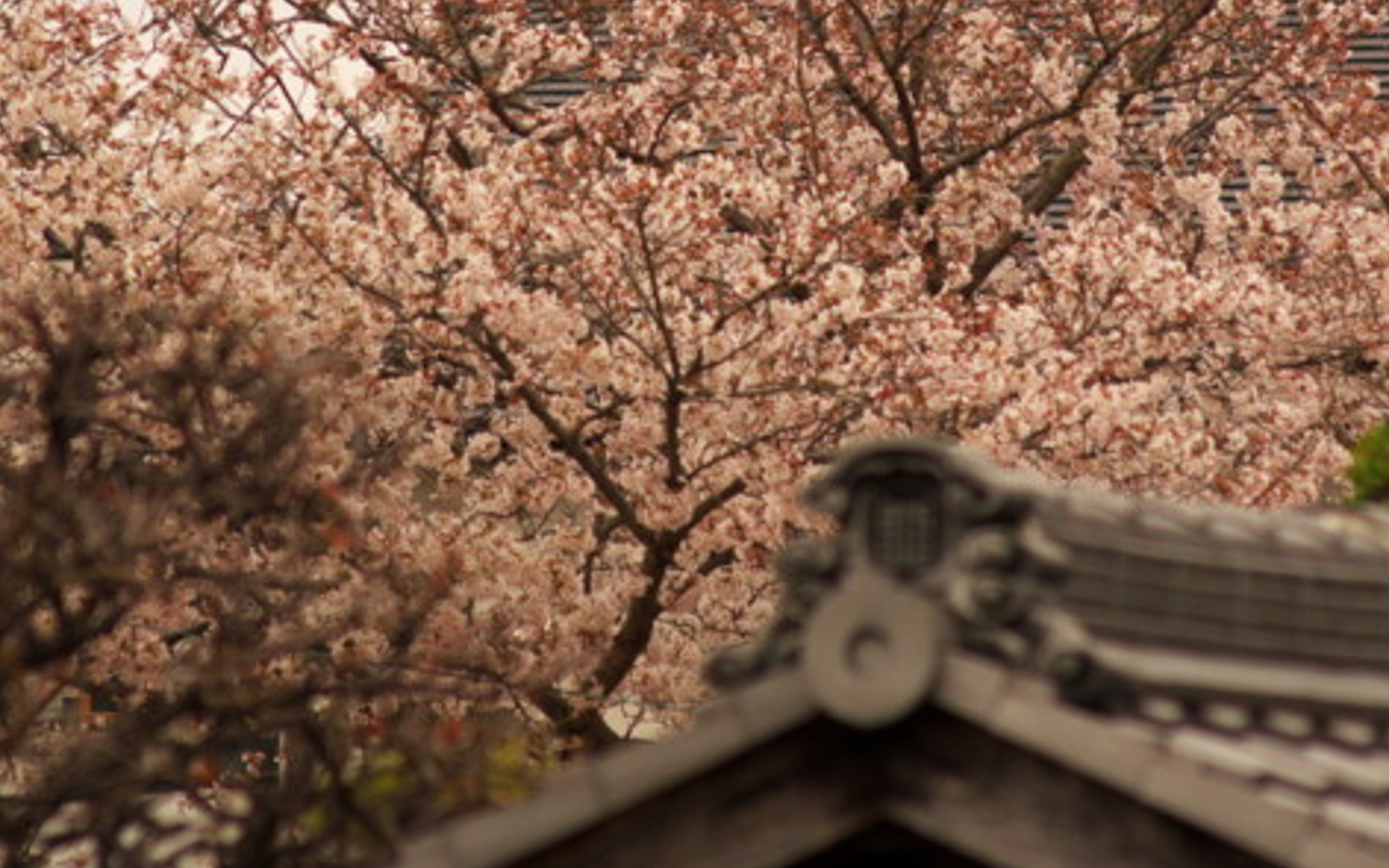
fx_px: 14725
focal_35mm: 389
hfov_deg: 5.4
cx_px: 697
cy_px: 124
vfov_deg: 3.4
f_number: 6.3
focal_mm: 150
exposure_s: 1/320
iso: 100
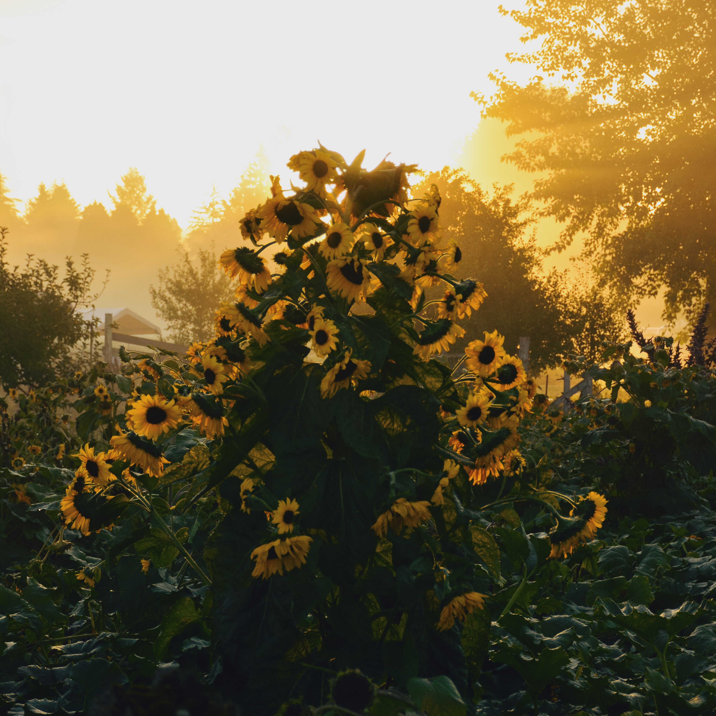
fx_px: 2122
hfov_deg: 19.2
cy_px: 339
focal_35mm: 91
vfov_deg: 19.2
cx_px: 352
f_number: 4.5
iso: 200
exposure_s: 1/800
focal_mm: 45
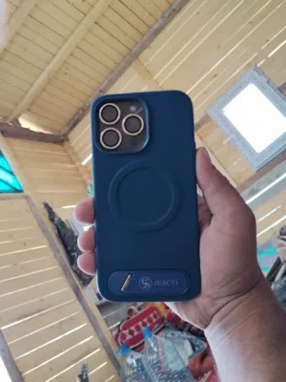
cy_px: 191
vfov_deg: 61.7
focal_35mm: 29
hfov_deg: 48.2
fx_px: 319
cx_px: 143
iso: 200
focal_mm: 4.22
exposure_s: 1/100
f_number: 1.8
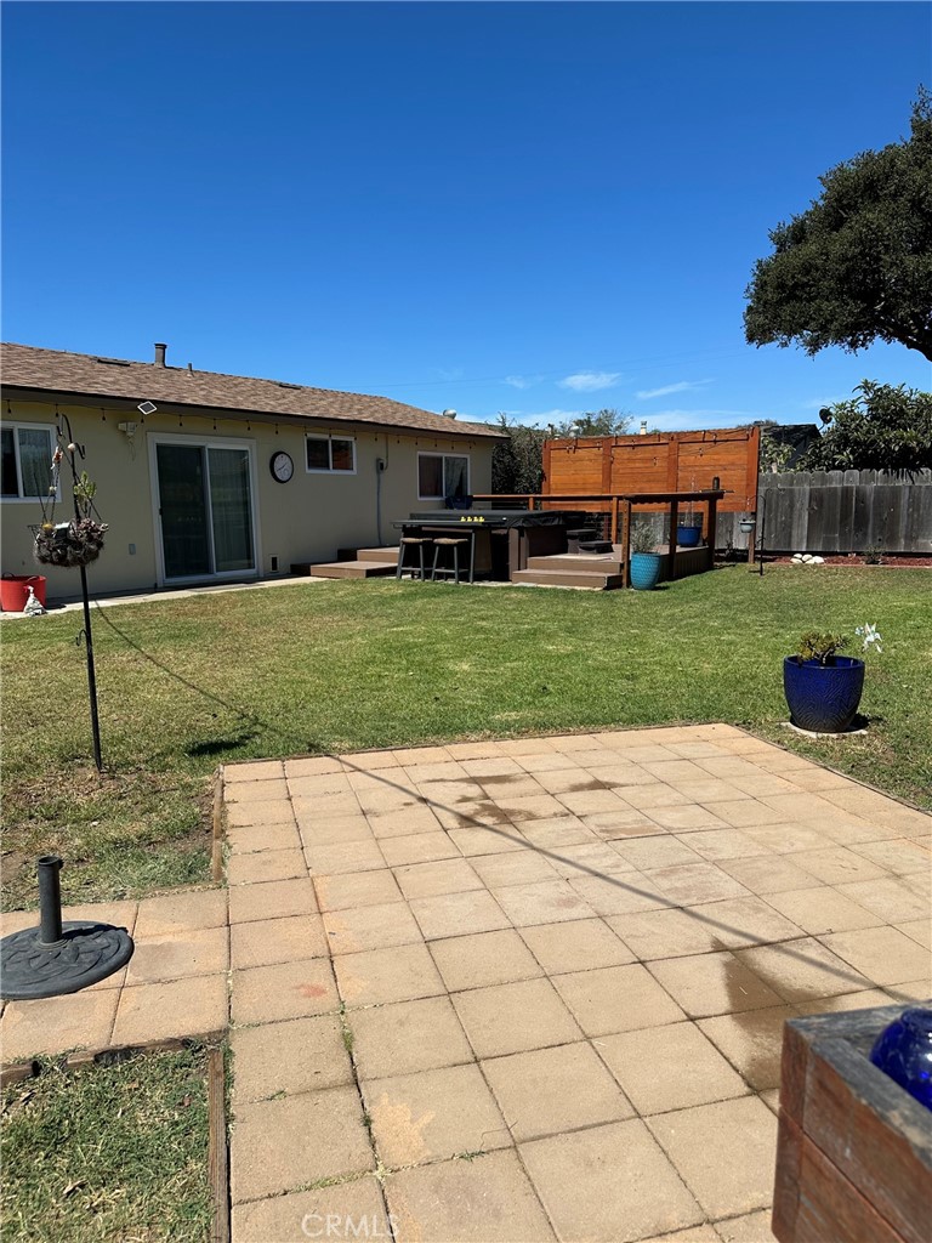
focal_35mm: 24
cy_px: 622
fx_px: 862
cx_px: 466
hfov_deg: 56.8
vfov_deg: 71.6
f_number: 1.78
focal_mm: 6.86
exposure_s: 1/6211
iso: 80
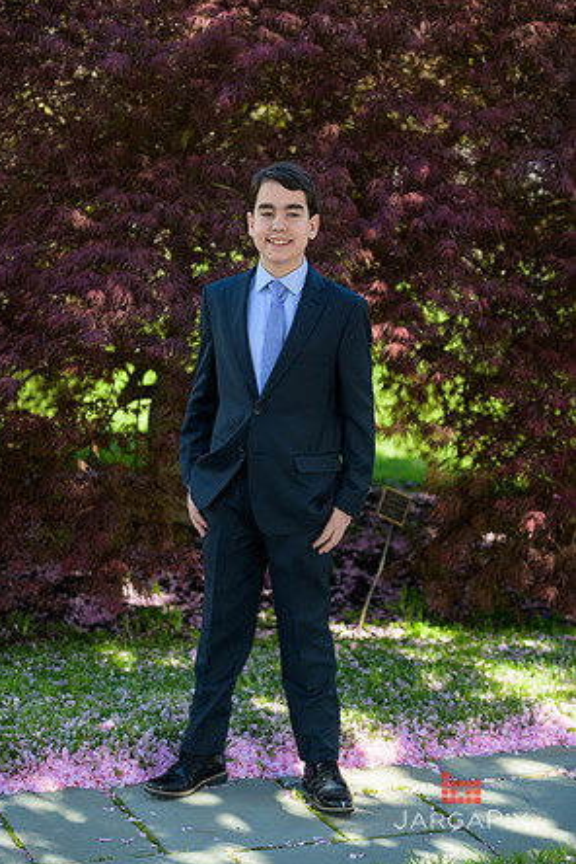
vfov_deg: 26.7
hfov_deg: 17.9
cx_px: 286
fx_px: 1824
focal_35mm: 76
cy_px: 434
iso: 400
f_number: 3.2
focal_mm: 75
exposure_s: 1/1600
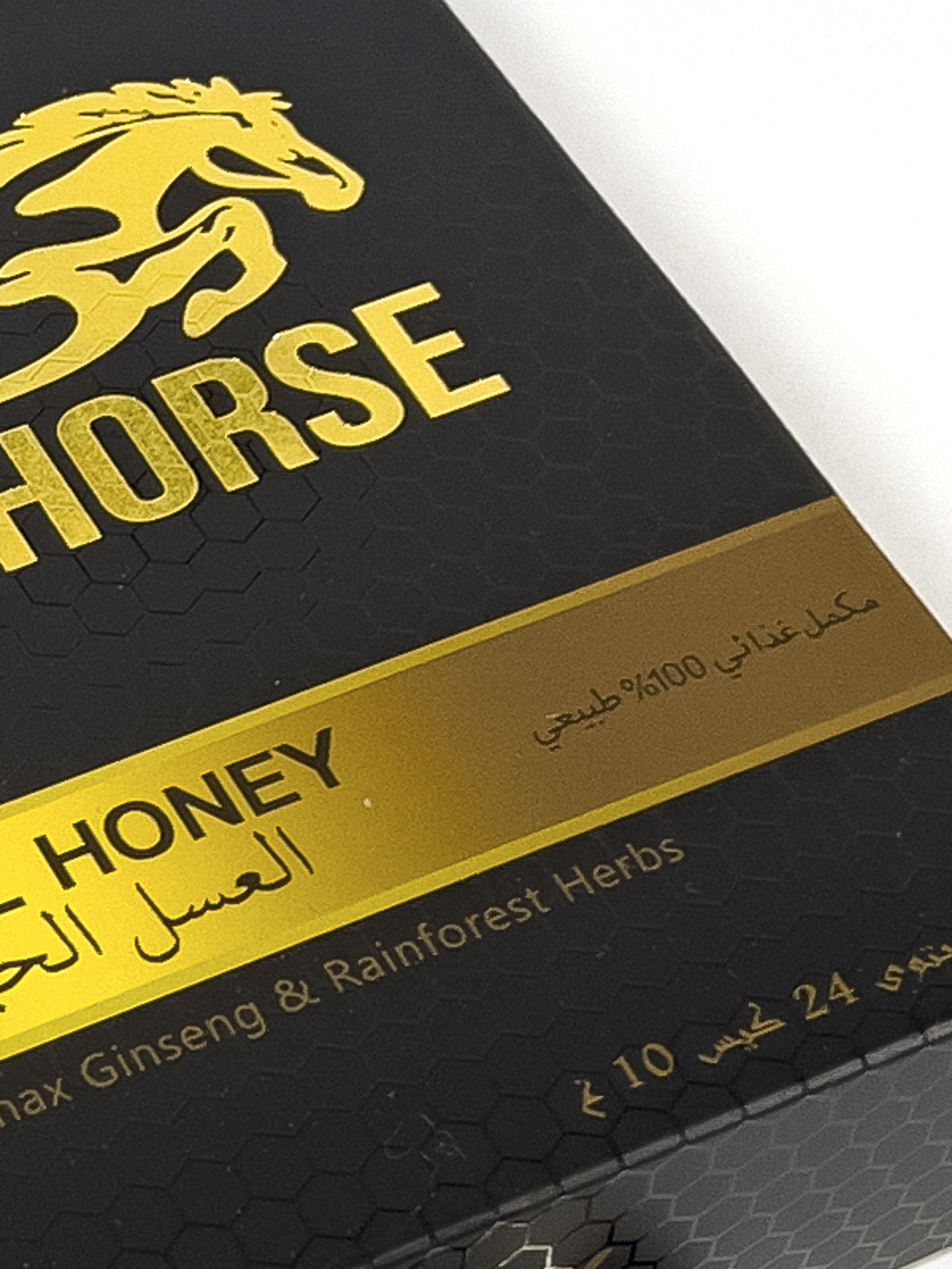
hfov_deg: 11.2
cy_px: 612
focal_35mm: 131
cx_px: -48
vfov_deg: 15.1
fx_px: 4804
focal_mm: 5.7
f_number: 1.5
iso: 100
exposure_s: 1/120
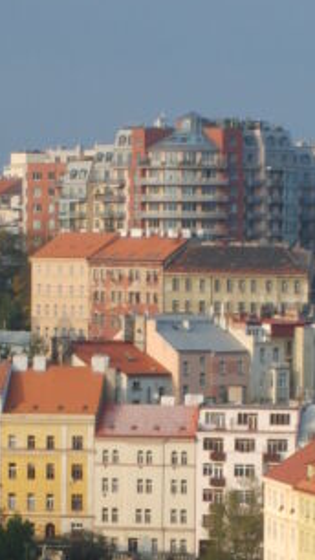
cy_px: 479
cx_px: 227
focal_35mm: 253
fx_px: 3759
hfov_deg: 4.8
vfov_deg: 8.5
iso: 50
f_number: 4.9
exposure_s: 1/250
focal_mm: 17.4
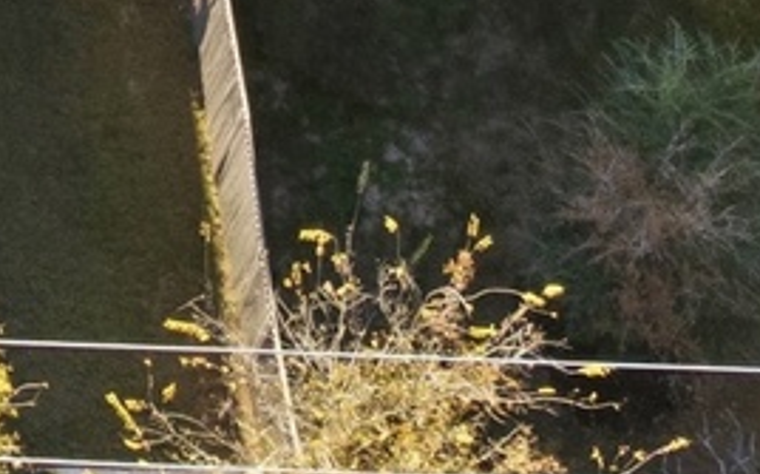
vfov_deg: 8.2
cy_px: -939
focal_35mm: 137
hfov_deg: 14.1
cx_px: -459
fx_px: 2835
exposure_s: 1/320
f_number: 2.8
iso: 100
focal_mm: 4.5
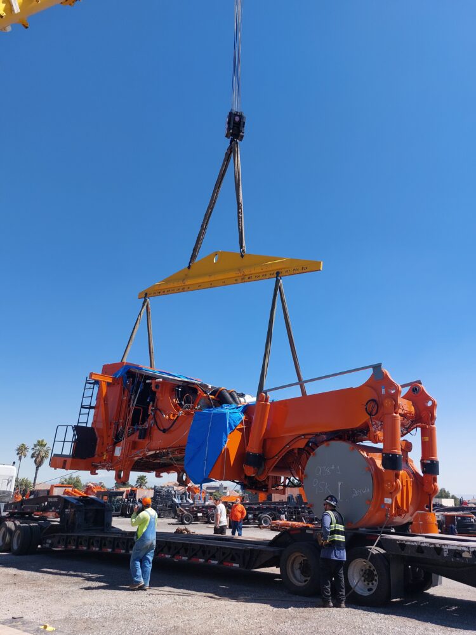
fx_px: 440
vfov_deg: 71.6
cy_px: 318
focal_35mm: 24
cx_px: 238
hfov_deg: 56.8
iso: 25
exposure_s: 1/938
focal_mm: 5.23
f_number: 1.8
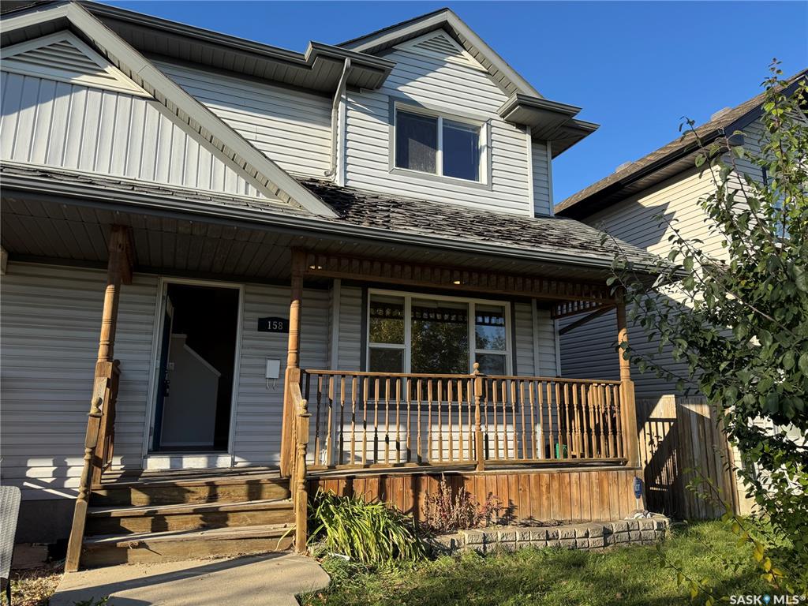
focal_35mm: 24
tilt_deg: +11.2
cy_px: 303
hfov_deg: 71.6
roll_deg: -0.8
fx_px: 560
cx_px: 404
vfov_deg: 56.8
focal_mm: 6.76
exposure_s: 1/1818
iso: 80
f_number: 1.78
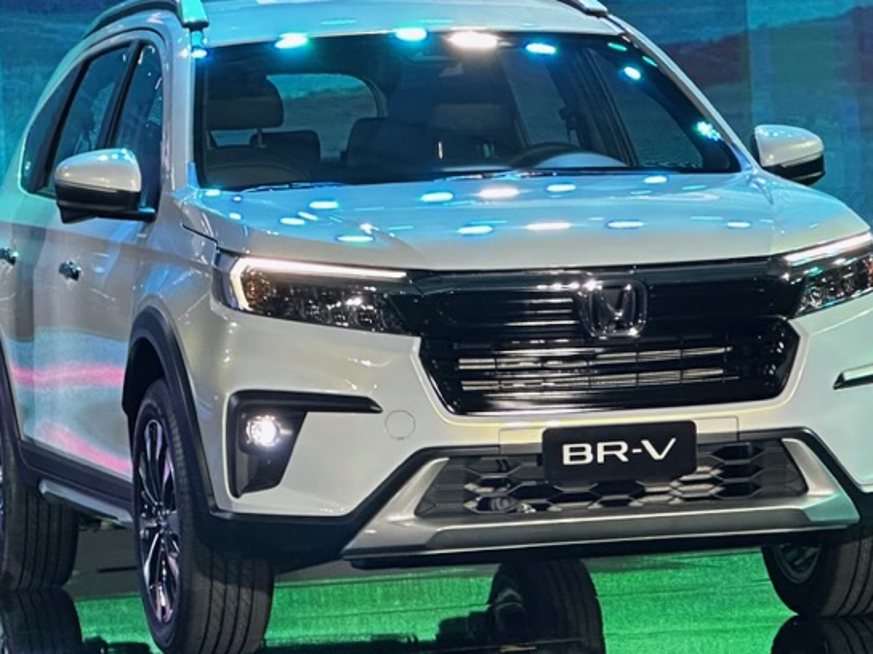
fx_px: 4562
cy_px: 321
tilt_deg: -1.2
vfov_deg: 8.2
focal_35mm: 181
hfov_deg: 10.9
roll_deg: +2.5
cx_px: 405
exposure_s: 1/129
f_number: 2.8
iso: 160
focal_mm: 9
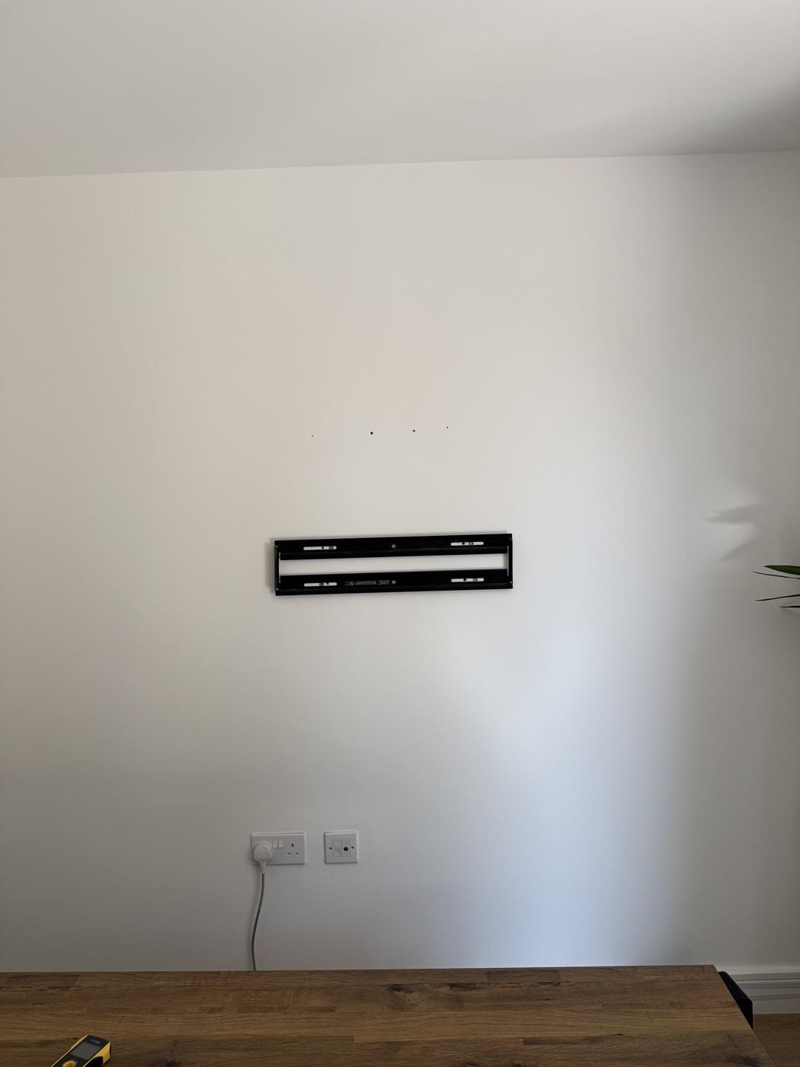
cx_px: 400
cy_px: 534
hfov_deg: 56.8
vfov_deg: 71.6
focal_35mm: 24
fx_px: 740
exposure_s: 1/274
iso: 64
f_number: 1.78
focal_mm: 6.76
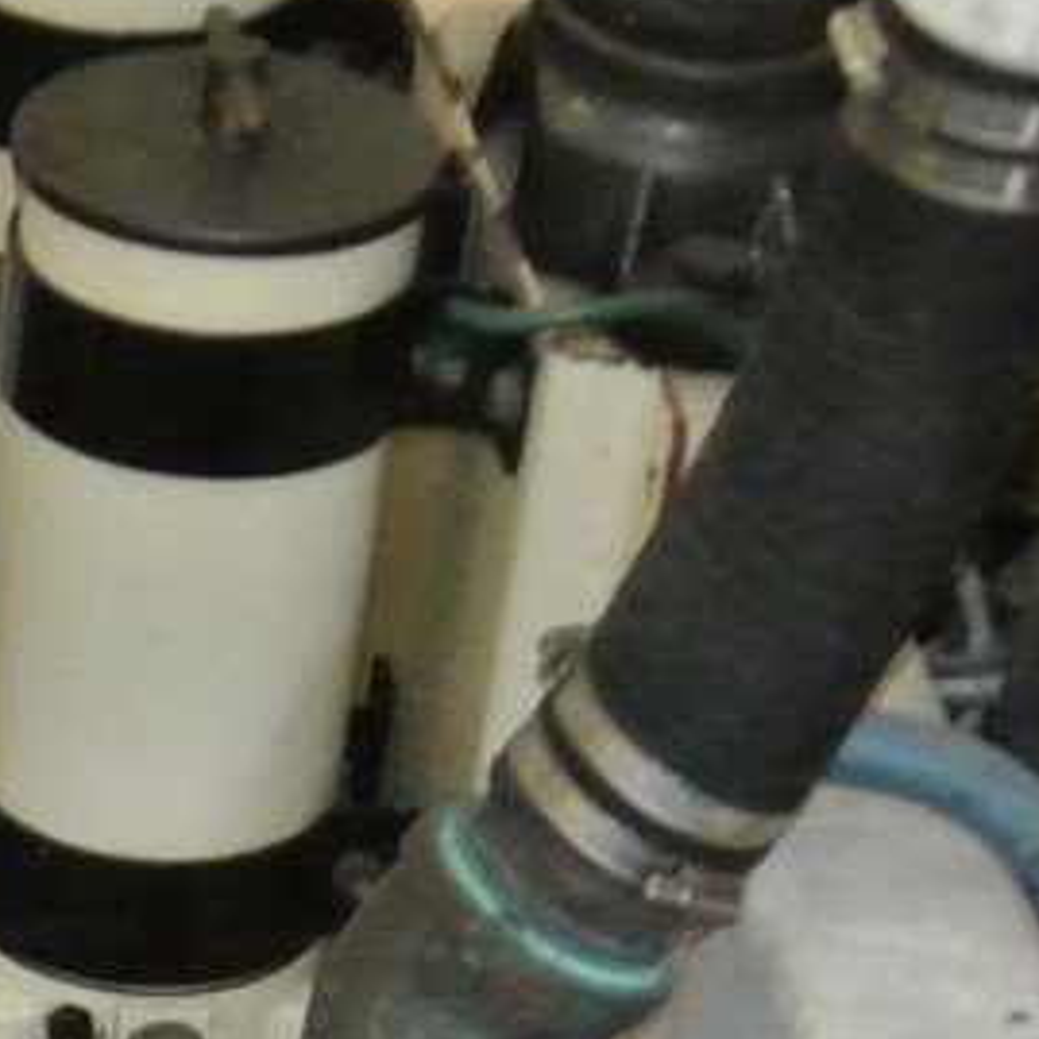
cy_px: 1472
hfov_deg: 11.6
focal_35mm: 138
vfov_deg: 12.2
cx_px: -879
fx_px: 4686
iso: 1400
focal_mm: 10
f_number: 3.5
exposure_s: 1/60
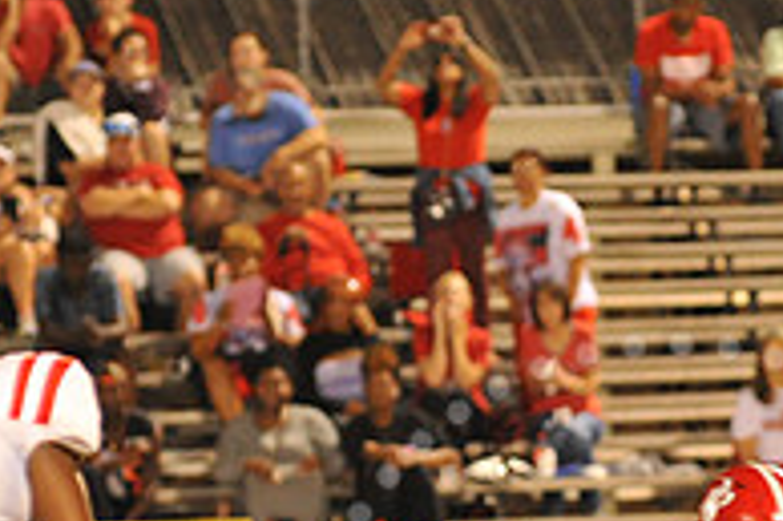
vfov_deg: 2.3
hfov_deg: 3.4
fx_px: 12995
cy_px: 715
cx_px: 674
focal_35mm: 598
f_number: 5
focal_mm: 200
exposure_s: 1/160
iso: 5000
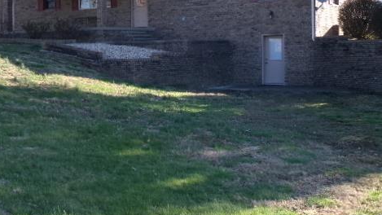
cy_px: 64
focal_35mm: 55
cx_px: 173
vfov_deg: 21.7
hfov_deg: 37.8
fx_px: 557
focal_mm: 6.6
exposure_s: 1/170
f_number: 4
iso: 100
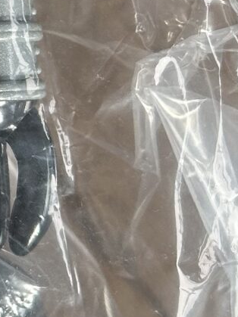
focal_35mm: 159
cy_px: -84
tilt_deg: -85.2
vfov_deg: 12.1
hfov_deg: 8.8
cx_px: -254
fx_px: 1458
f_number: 1.5
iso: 40
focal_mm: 5.7
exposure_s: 1/250
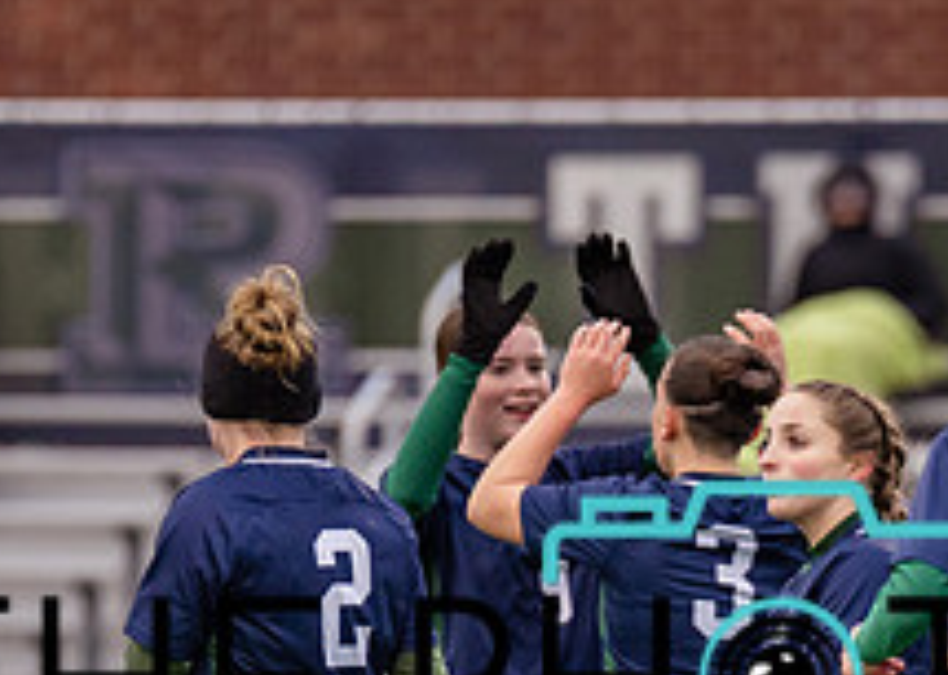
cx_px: 755
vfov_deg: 1.7
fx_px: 22507
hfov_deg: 2.4
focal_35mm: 837
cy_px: 762
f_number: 2.8
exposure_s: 1/1600
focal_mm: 200
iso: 640
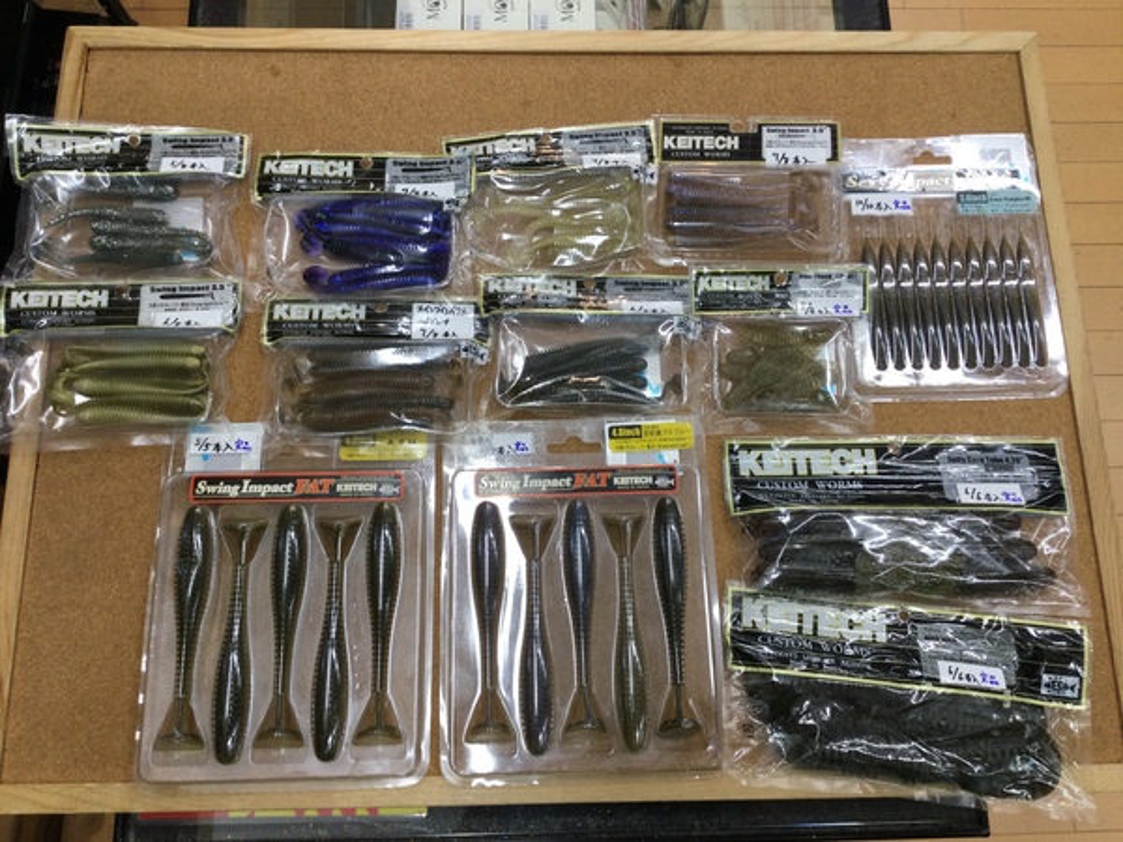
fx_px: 1006
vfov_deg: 45.4
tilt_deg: -75.6
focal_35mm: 31
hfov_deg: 58.4
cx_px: 562
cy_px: 421
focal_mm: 3.3
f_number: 2.4
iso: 32
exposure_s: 1/40
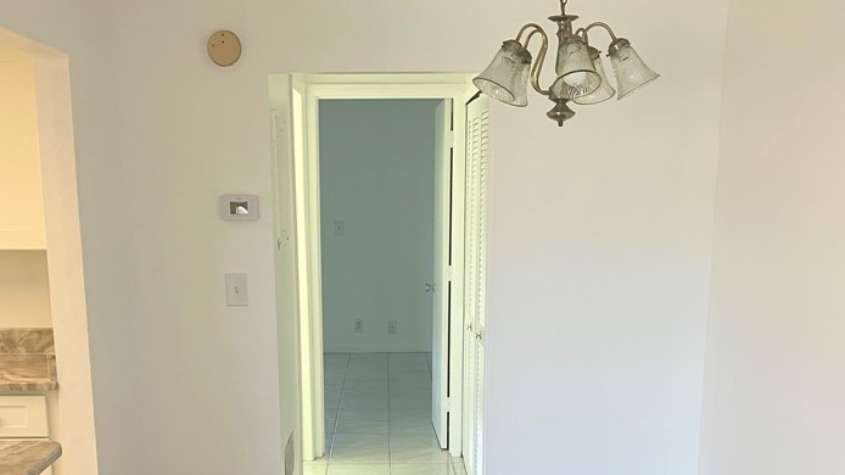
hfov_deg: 45.4
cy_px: 426
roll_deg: +2.0
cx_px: 380
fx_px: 1008
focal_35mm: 45
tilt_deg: -11.2
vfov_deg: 25.7
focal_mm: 3.99
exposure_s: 1/60
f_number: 1.8
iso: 80
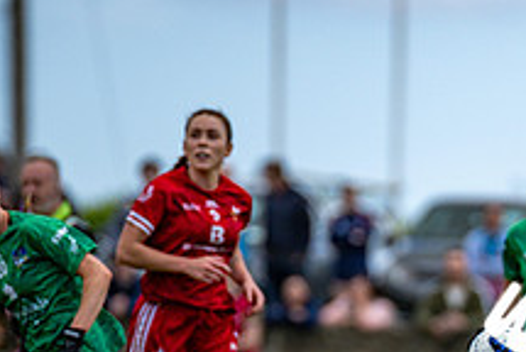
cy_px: 375
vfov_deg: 1.7
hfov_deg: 2.5
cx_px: 570
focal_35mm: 808
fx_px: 11822
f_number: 2.8
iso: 180
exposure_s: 1/6400
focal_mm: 300
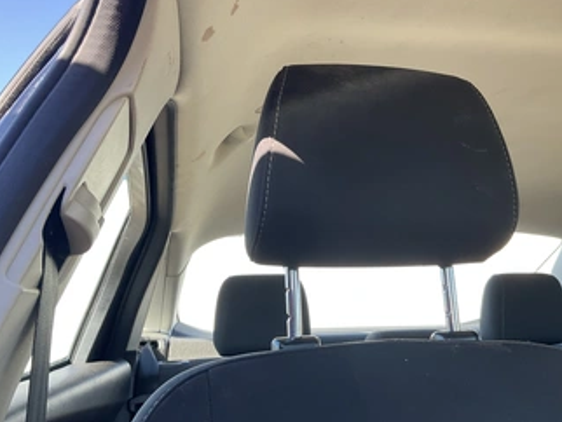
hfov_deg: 51.2
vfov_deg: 39.7
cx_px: 311
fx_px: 585
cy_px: 228
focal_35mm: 36
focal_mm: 3
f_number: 1.8
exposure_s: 1/122
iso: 25
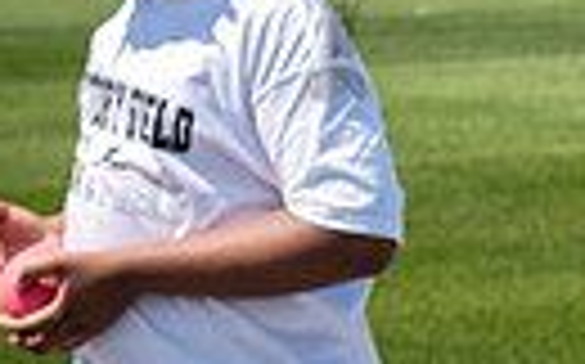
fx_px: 3664
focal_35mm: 230
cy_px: 78
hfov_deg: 8.7
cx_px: 1075
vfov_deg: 5.7
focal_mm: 45
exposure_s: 1/2000
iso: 400
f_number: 5.6
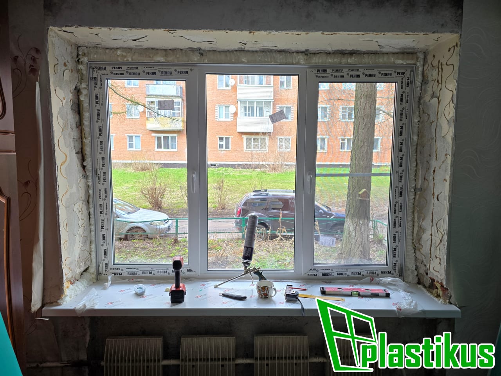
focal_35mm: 23
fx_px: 333
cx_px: 250
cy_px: 188
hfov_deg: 73.9
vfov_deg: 58.9
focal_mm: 6.3
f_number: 1.7
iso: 160
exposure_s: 1/180
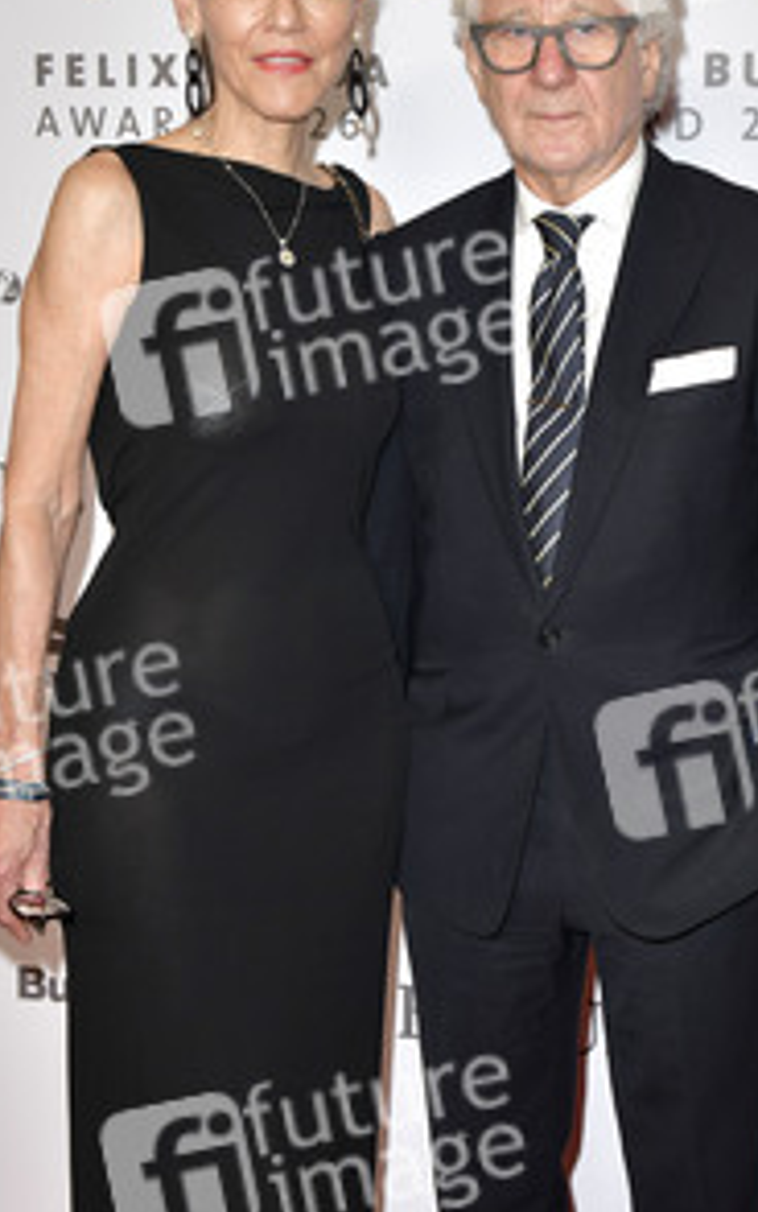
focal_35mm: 61
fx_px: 2014
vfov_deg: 33.4
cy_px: 536
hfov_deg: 21.3
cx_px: 433
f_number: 6.3
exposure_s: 1/200
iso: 640
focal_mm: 44
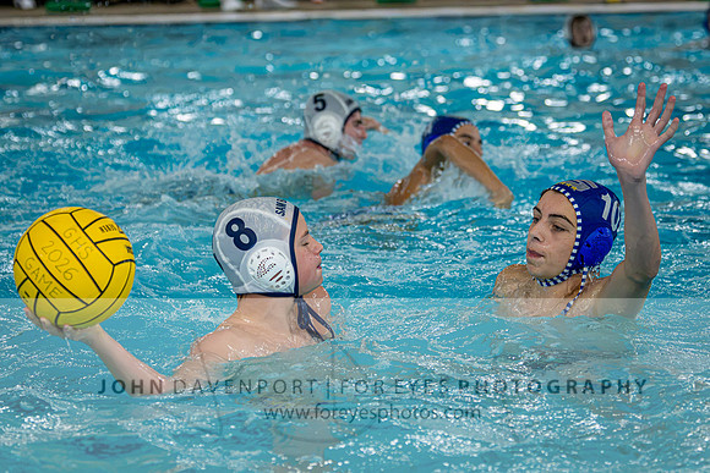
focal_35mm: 141
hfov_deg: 14.6
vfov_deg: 9.8
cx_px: 389
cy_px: 163
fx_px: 2773
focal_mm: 100
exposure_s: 1/1000
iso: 7200
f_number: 4
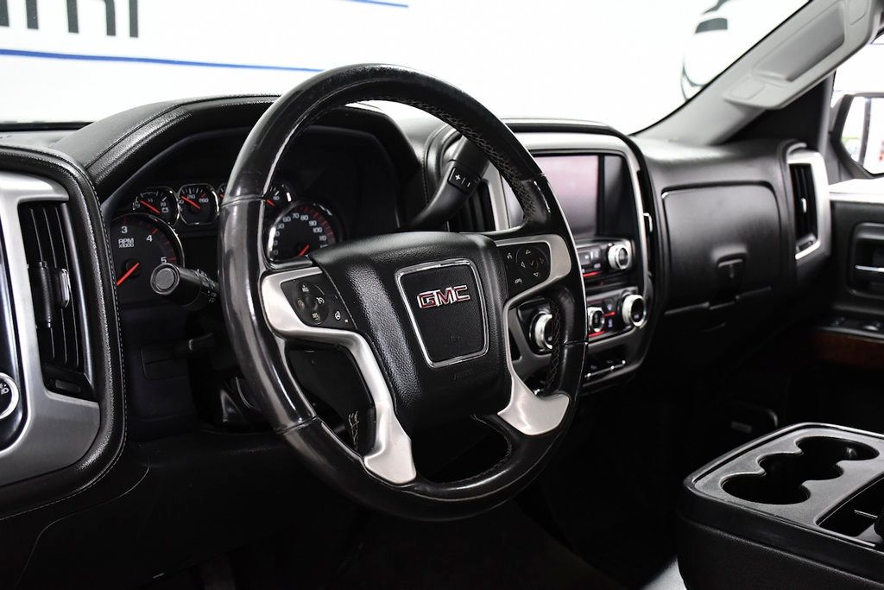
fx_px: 982
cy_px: 295
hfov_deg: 48.5
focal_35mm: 40
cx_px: 442
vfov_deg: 33.4
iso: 2500
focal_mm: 27
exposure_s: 1/160
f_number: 4.5
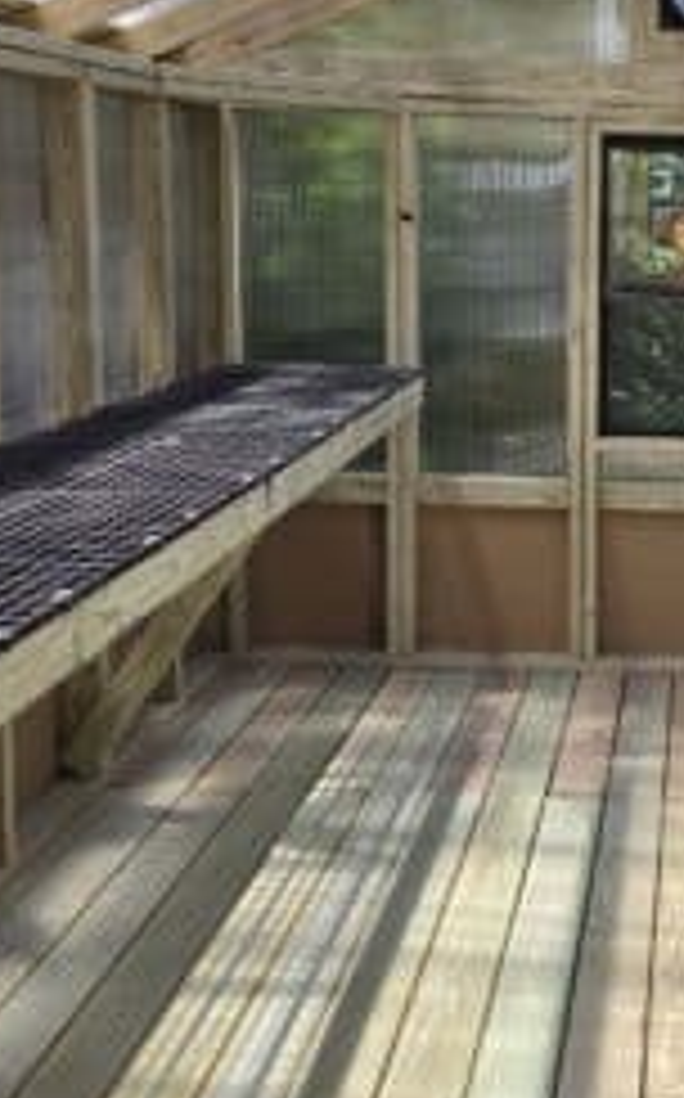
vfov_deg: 34.0
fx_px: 1794
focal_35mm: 60
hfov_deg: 20.8
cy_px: 477
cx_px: 702
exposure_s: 1/2476
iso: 80
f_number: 1.8
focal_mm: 5.4
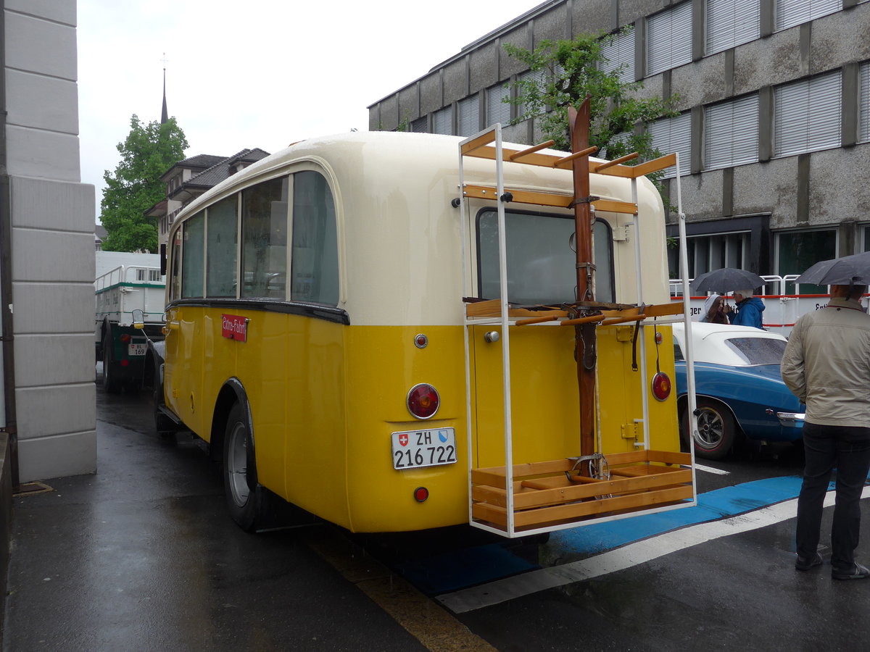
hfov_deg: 61.7
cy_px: 326
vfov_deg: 48.2
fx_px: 729
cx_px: 435
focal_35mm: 29
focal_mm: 6
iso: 80
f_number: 2.8
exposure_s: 1/250
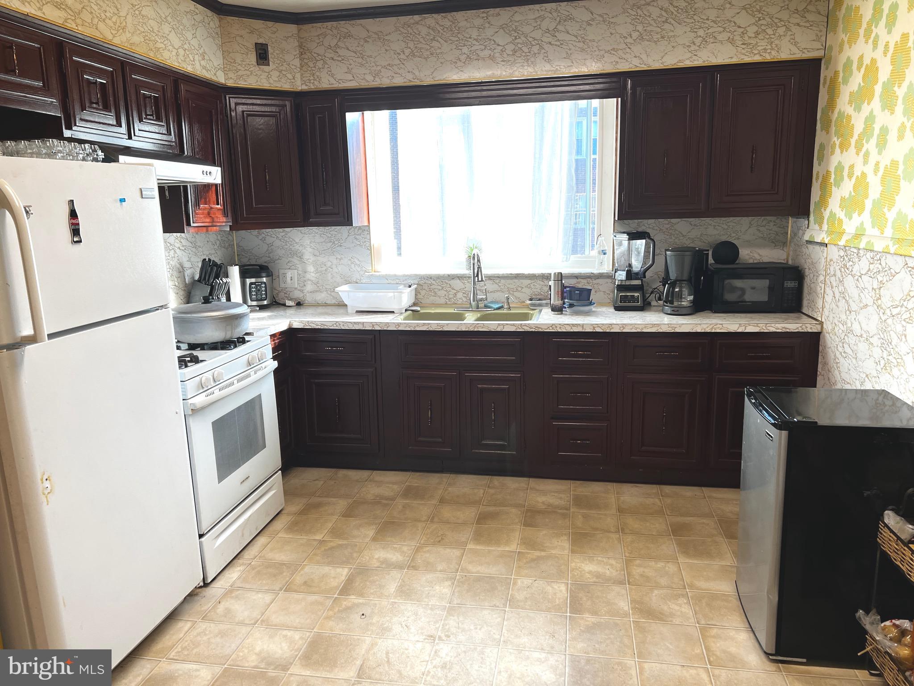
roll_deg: +1.1
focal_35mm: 26
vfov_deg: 53.1
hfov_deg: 67.3
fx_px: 687
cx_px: 457
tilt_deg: -10.9
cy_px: 343
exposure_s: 1/120
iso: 80
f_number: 1.5
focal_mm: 5.7
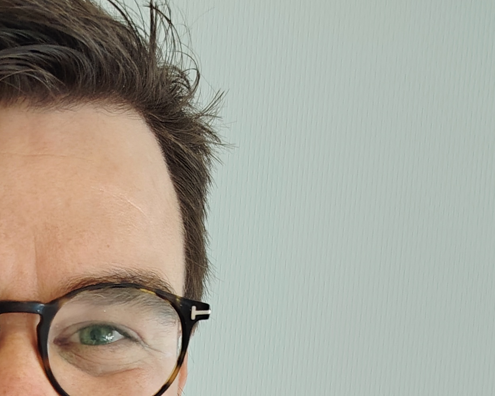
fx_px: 1113
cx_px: -63
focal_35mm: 76
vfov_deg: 17.6
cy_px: 630
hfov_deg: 23.4
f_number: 1.75
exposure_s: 1/25
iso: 1056
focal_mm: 5.25
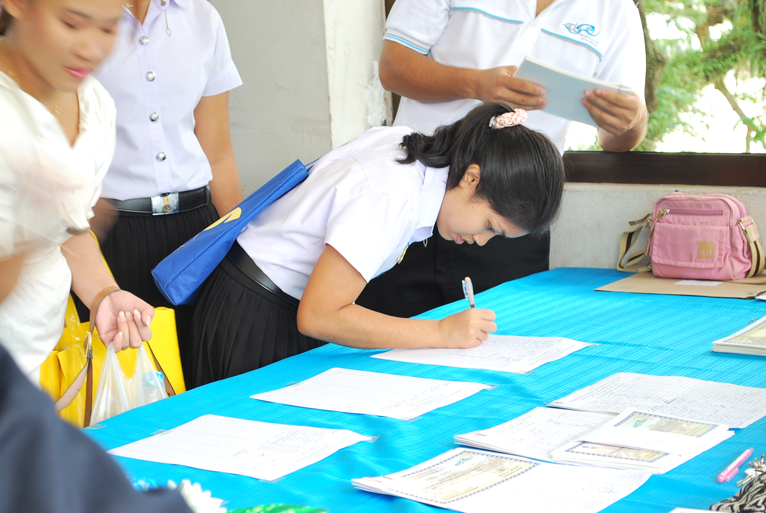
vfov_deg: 16.6
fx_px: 1758
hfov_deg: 24.6
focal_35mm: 82
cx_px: 383
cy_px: 256
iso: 200
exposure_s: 1/15
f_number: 5.6
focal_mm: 55
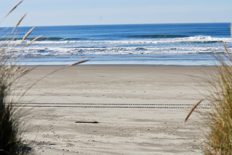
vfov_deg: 13.1
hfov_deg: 19.4
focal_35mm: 105
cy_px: 78
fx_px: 677
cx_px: 116
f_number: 6.3
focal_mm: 70
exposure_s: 1/640
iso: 125
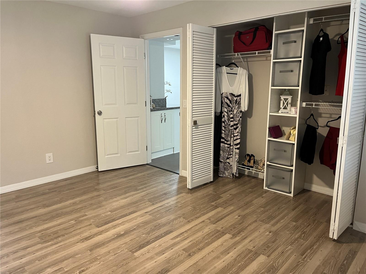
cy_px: 137
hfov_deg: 67.3
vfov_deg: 53.1
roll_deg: +0.0
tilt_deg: -10.6
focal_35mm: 26
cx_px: 183
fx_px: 275
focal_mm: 5.1
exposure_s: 1/60
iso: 320
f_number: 1.6
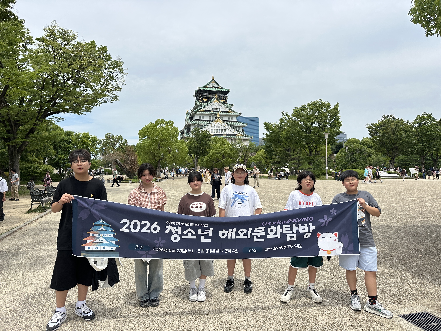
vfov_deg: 56.8
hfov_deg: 71.6
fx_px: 306
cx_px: 220
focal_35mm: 24
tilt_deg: +0.1
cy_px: 166
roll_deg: +0.3
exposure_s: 1/5848
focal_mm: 6.86
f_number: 1.78
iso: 80
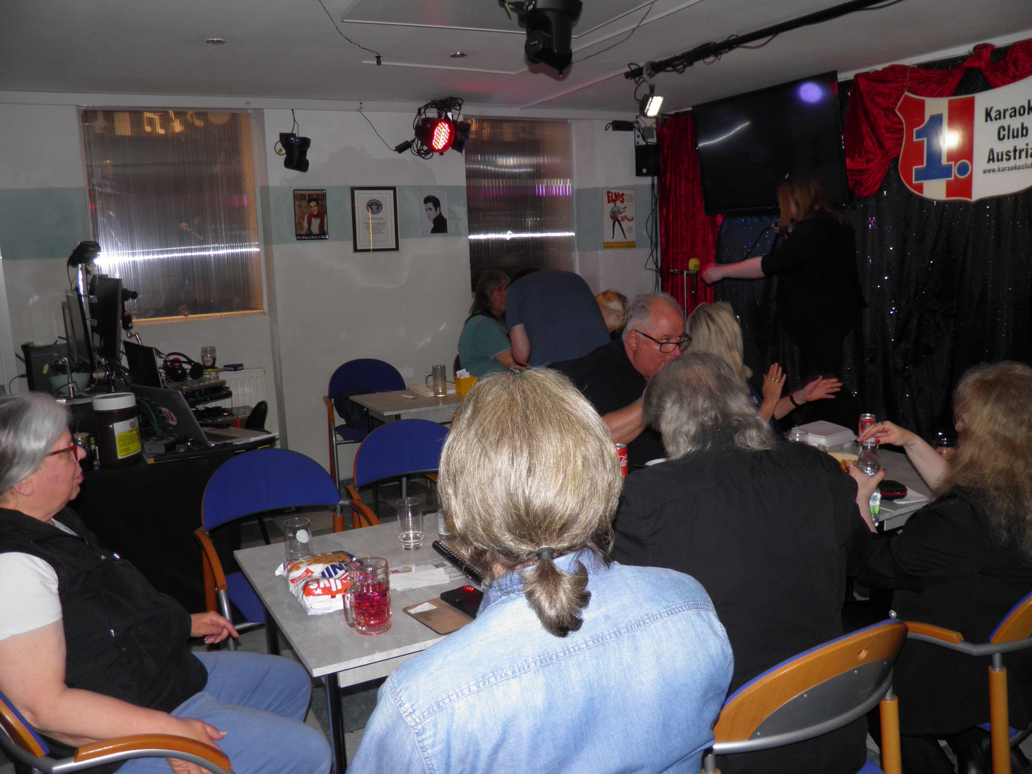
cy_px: 387
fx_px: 835
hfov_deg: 63.4
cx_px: 516
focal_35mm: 28
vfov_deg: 49.7
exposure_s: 1/30
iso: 100
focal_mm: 4.9
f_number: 2.8
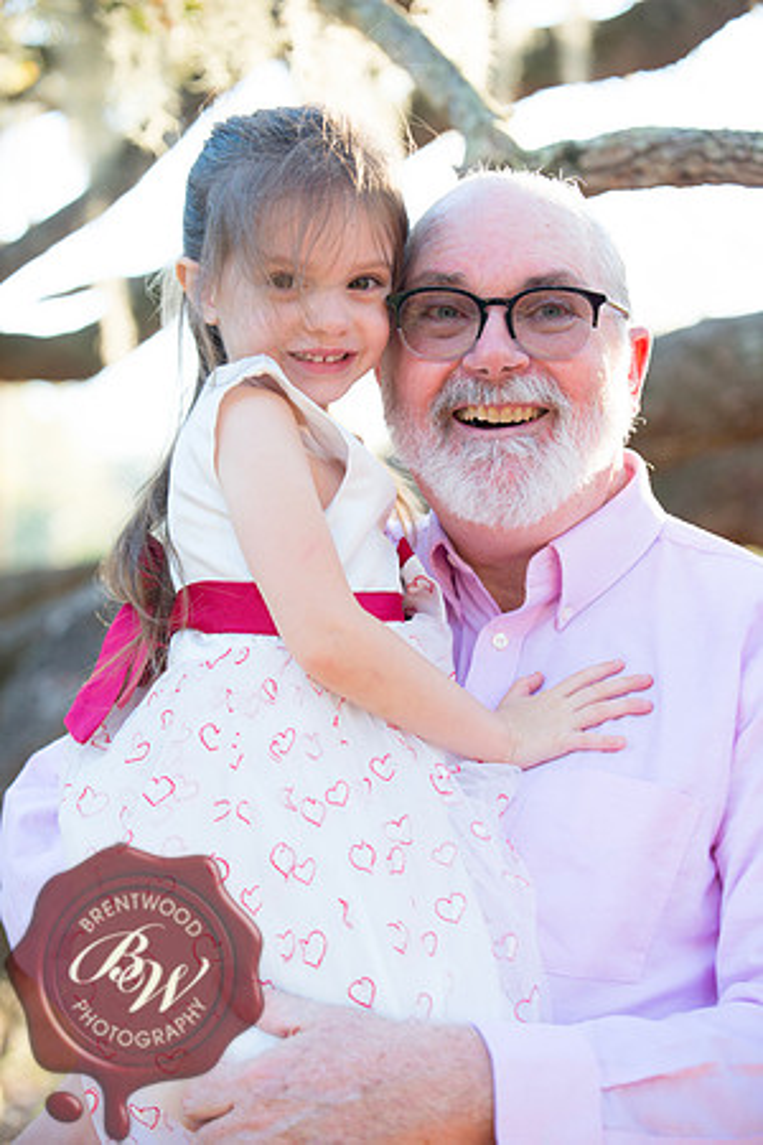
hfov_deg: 19.5
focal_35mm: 70
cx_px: 382
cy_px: 572
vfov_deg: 28.8
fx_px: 2225
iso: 200
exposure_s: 1/125
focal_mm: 70
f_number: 3.5
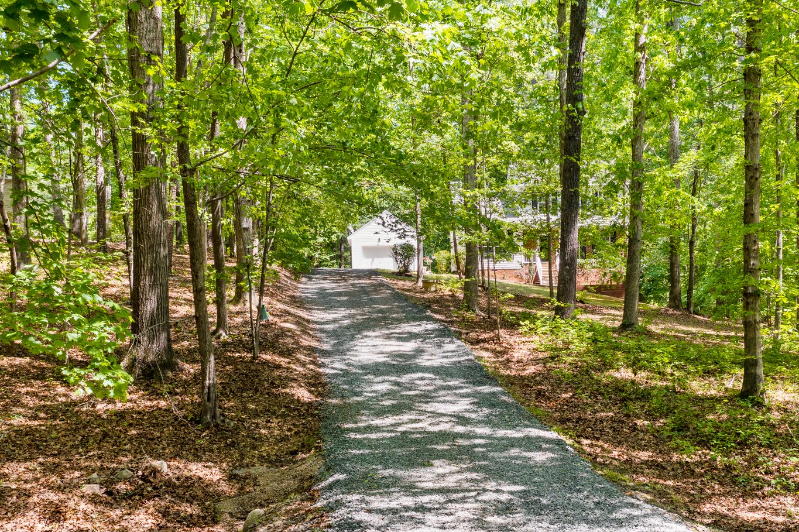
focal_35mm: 42
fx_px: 932
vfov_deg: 31.9
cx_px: 486
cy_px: 289
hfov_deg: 46.1
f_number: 4.5
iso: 100
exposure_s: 1/120
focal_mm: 10.26
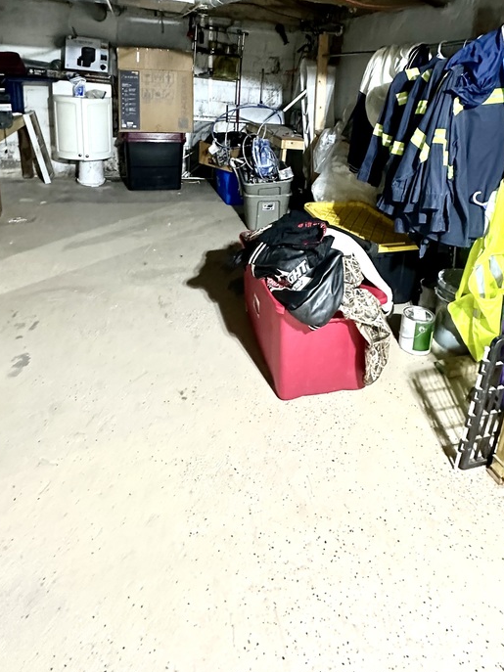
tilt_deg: -13.3
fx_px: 427
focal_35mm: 22
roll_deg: -4.2
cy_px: 180
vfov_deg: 71.9
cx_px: 256
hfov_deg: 61.1
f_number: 2.2
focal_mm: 2.22
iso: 1000
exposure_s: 1/60
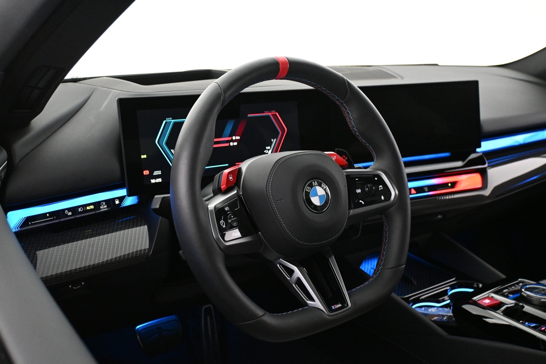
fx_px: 546
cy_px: 182
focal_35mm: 36
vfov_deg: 36.9
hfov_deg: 53.1
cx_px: 273
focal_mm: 24
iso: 4000
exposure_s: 1/40
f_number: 4.2
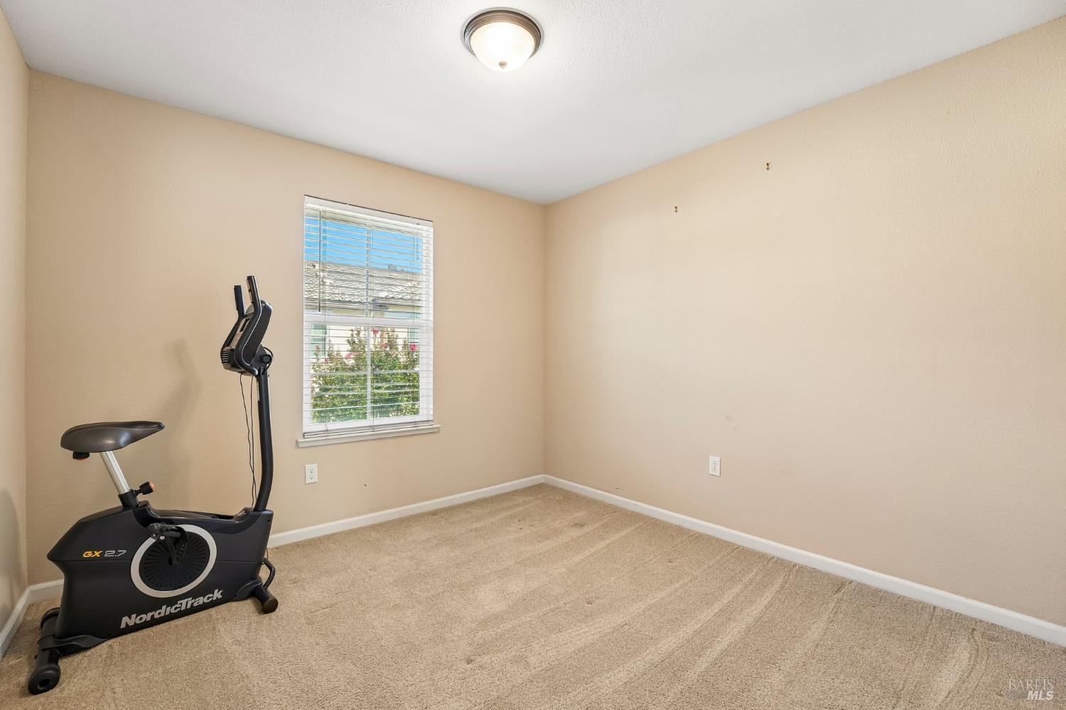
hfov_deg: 104.3
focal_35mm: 14
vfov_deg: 81.2
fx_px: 414
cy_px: 355
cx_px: 533
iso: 640
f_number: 8
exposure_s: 1/30
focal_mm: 14
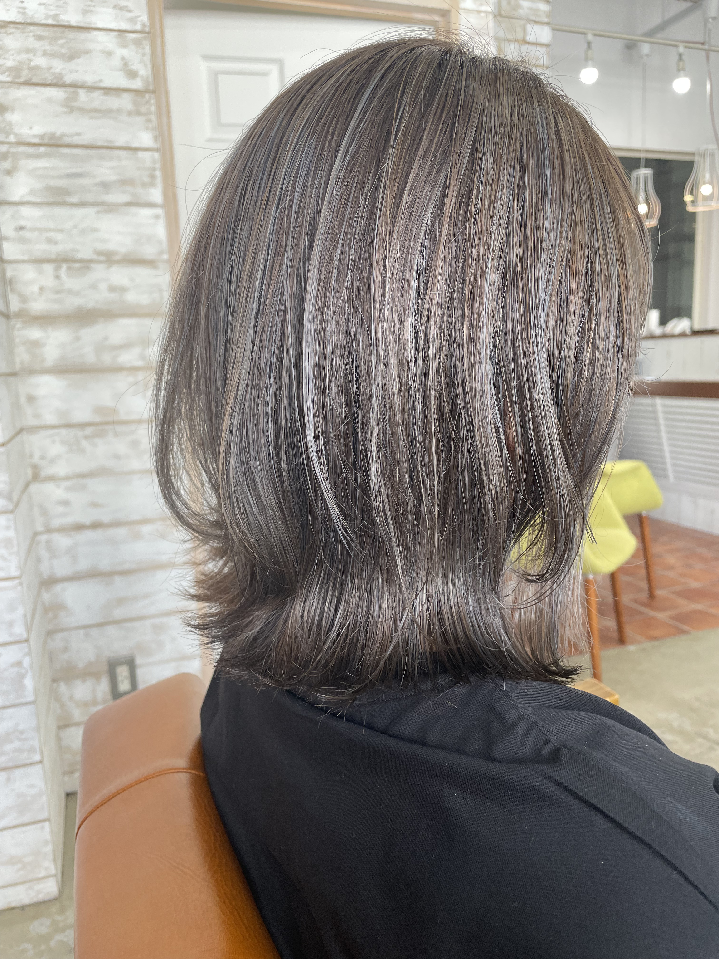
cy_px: 480
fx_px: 720
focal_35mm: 26
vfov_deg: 67.3
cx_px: 360
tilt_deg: -10.1
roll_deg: +2.2
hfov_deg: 53.1
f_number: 1.6
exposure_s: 1/120
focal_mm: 4.2
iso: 64
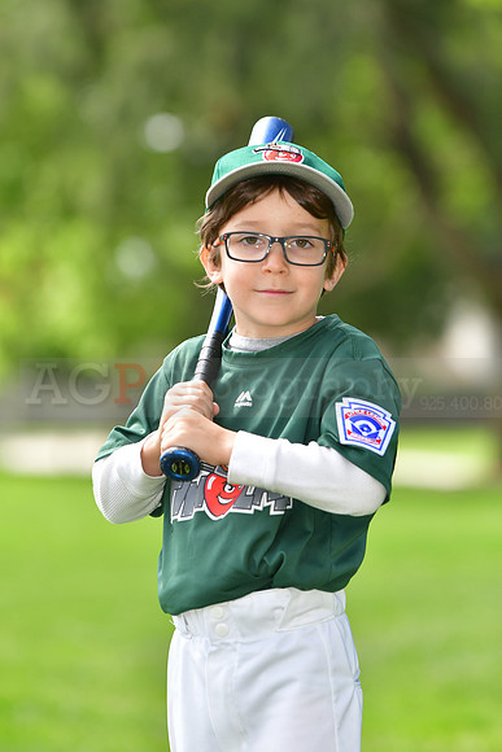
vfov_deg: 8.9
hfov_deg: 5.9
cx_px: 251
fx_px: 4860
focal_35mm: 232
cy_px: 376
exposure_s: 1/2500
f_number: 4
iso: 500
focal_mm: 155
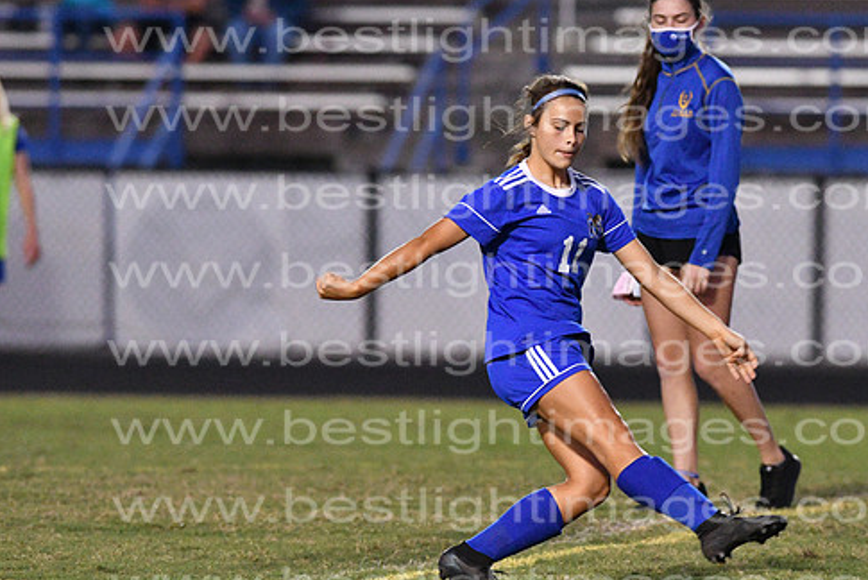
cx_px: 517
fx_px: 12979
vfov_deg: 2.6
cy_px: 314
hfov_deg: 3.8
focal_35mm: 538
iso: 10000
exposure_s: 1/800
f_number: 3.5
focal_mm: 300
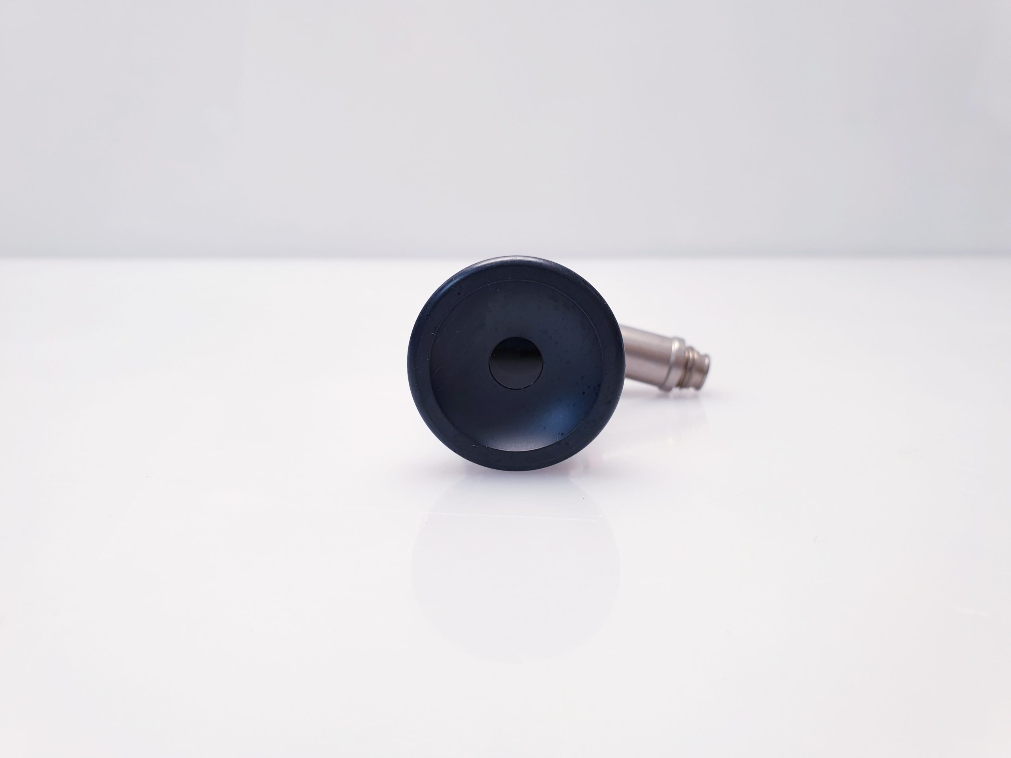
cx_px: 506
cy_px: 379
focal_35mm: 26
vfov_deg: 53.1
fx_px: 759
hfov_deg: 67.3
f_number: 2.4
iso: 80
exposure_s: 1/50
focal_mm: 4.3
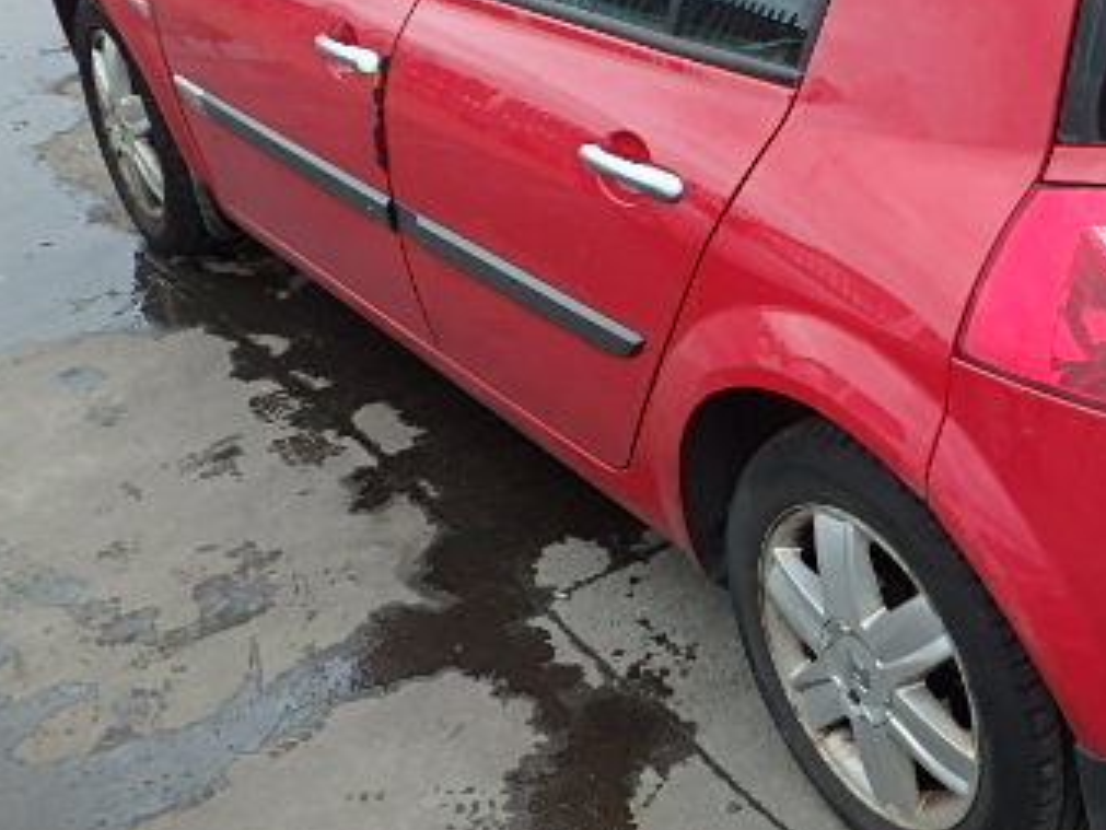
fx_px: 1758
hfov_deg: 33.3
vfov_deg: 26.5
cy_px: 302
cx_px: 968
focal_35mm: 55
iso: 125
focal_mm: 5.2
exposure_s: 1/250
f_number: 4.6
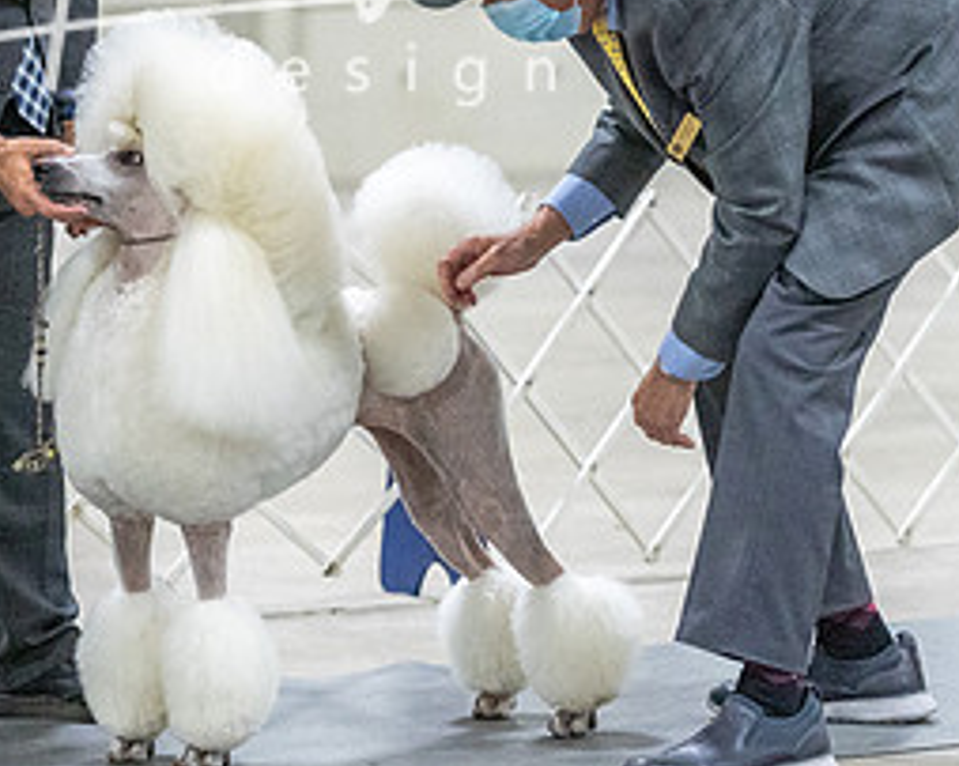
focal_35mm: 206
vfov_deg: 7.5
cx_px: 87
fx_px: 5845
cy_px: 187
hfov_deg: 9.3
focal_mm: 96
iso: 6400
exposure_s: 1/400
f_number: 3.2
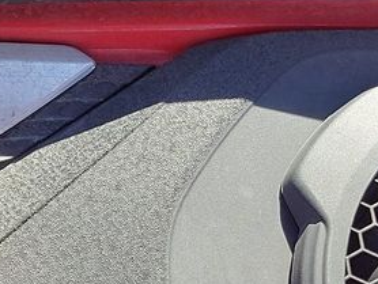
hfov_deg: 13.2
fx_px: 1508
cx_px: -239
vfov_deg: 10.7
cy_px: 29
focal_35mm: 138
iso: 50
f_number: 1.8
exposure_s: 1/234
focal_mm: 6.7
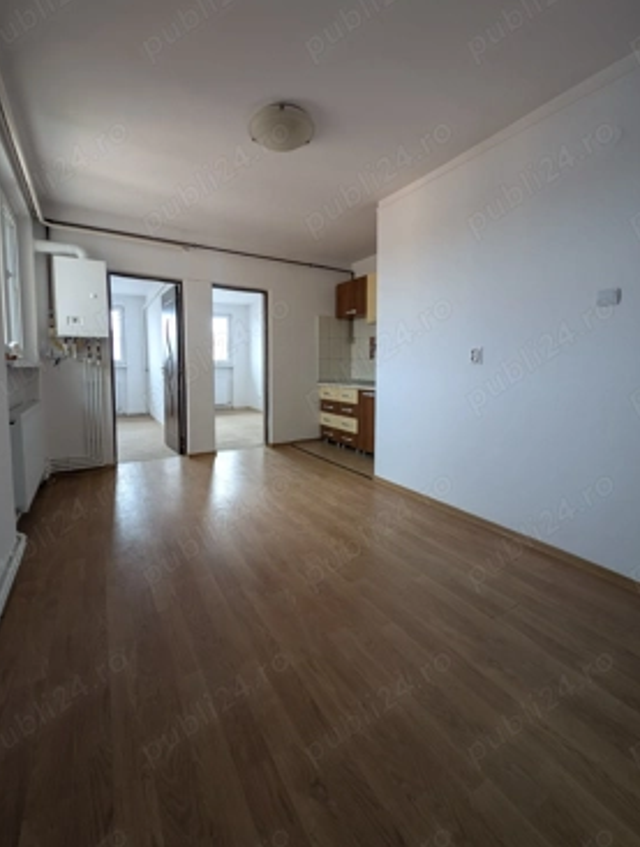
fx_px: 319
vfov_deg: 105.8
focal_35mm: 13
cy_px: 390
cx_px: 296
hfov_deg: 90.0
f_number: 1.95
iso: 65
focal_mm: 2.23
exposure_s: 1/23.8
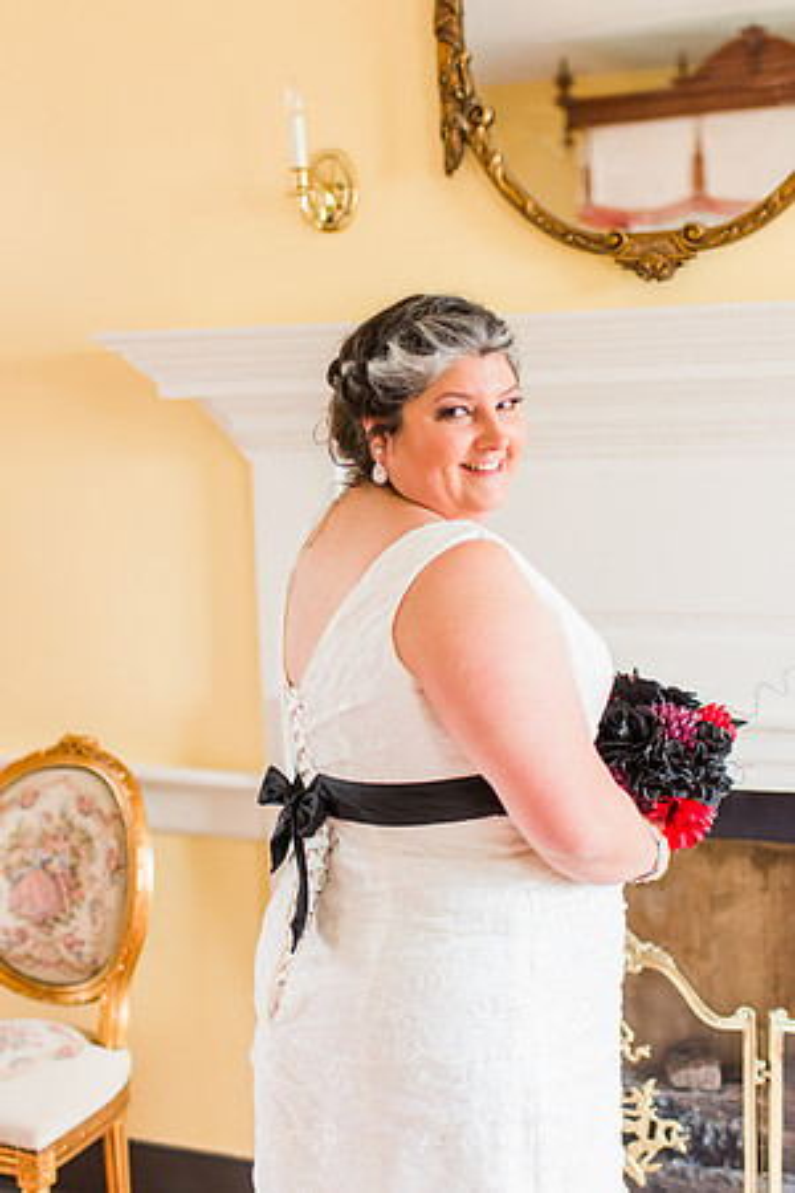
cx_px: 398
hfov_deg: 25.8
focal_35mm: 52
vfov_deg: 37.9
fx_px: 1739
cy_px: 596
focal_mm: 35
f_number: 1.8
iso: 800
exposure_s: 1/100
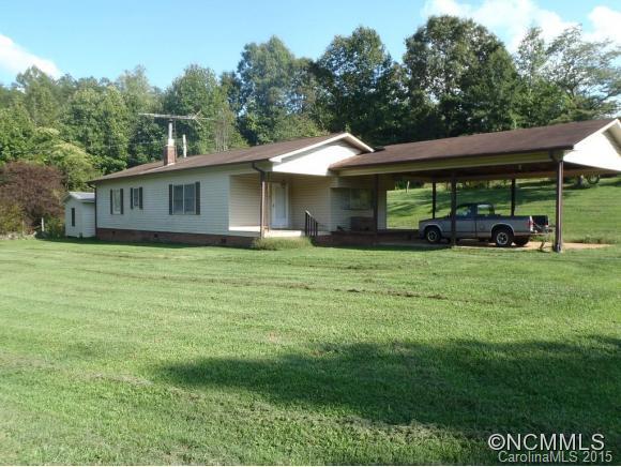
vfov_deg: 49.8
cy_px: 234
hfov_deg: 63.4
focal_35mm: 28
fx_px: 503
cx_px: 310
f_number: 4.5
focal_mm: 5
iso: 80
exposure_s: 1/200
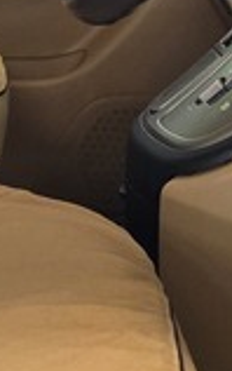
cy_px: -31
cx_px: 21
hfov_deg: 8.3
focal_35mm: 158
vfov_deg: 13.0
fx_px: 1595
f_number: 1.7
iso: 160
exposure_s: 1/100
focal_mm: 6.25
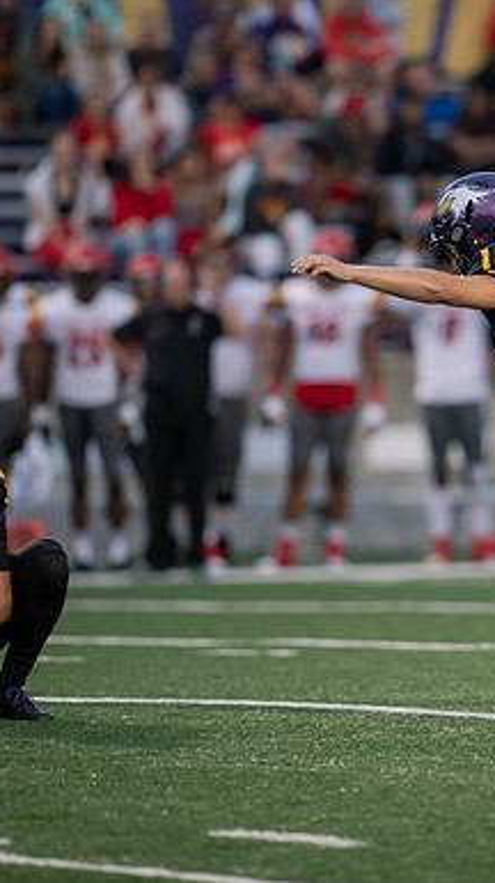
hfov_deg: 2.6
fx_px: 11082
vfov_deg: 4.6
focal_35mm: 474
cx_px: 513
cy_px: 442
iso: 2500
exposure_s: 1/800
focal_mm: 300
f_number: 2.8
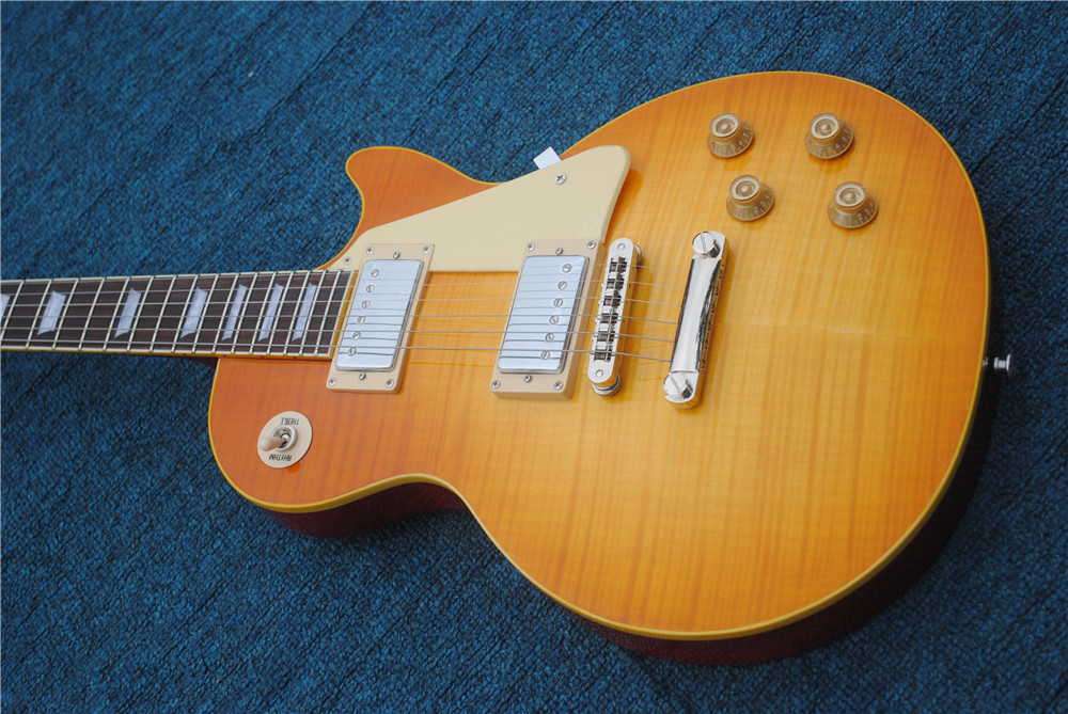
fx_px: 1782
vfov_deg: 22.7
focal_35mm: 60
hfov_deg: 33.4
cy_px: 357
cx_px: 534
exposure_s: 1/125
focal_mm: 40
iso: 100
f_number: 5.6
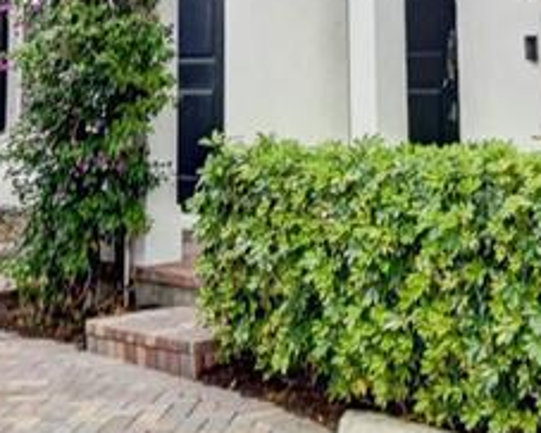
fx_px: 1587
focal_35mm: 99
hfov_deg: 19.2
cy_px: -387
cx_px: 422
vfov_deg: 13.6
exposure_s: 1/250
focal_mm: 10
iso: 640
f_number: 8
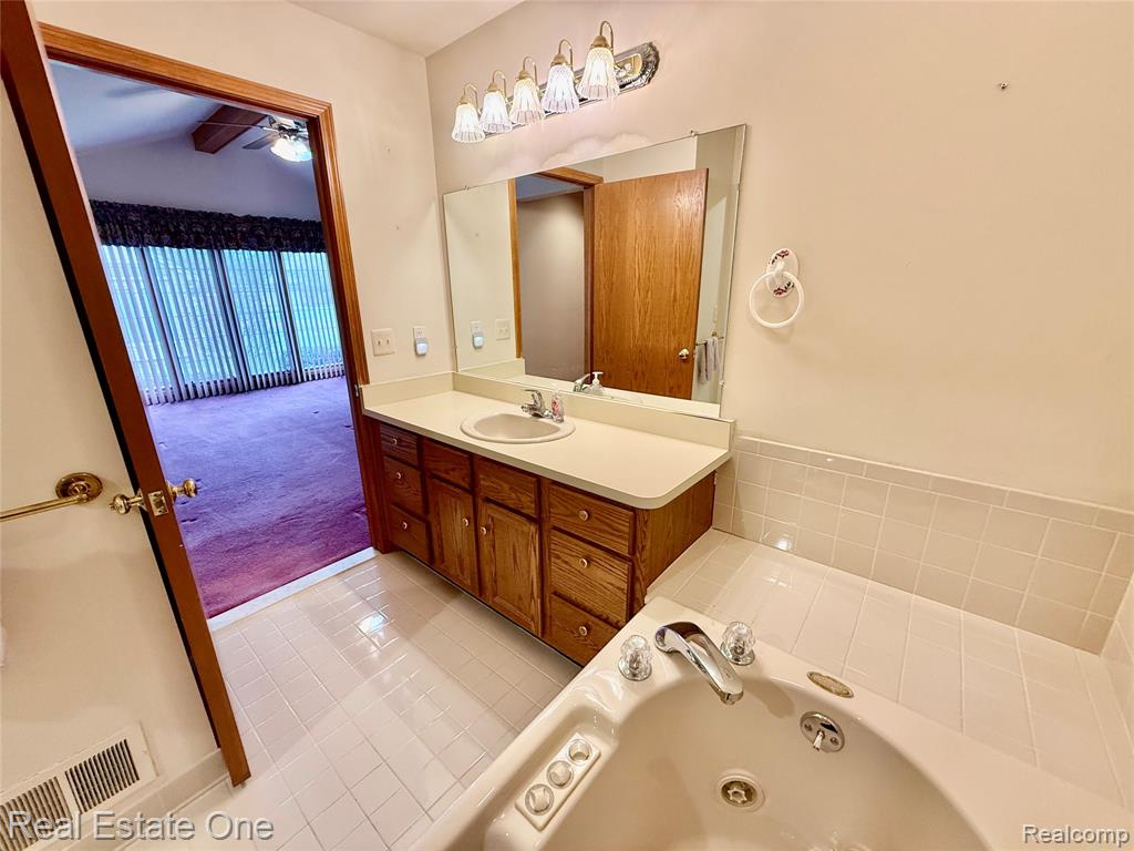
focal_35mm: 14
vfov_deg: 85.7
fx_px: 459
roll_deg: +0.8
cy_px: 426
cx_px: 567
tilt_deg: -17.0
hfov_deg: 102.1
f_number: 2.2
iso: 200
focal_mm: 2.22
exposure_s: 1/60
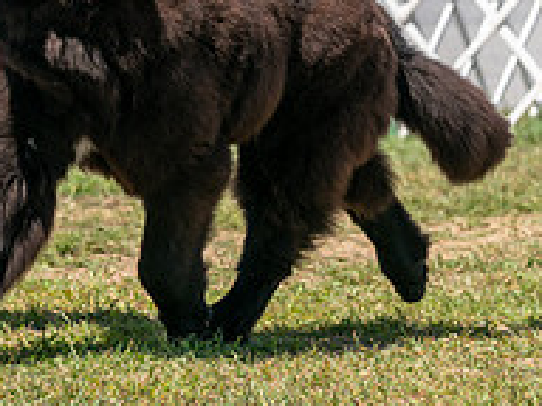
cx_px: 171
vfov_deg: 3.2
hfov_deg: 4.3
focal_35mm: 466
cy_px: -110
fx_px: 7296
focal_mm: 138
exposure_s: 1/1600
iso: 250
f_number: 4.5
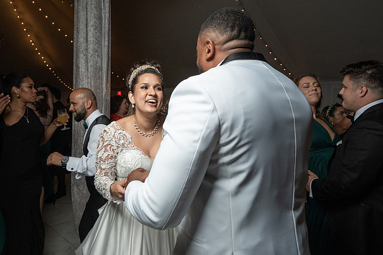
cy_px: 114
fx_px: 281
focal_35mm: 26
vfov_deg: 48.8
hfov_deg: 68.4
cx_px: 175
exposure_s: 1/250
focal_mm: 22
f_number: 5.6
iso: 2000
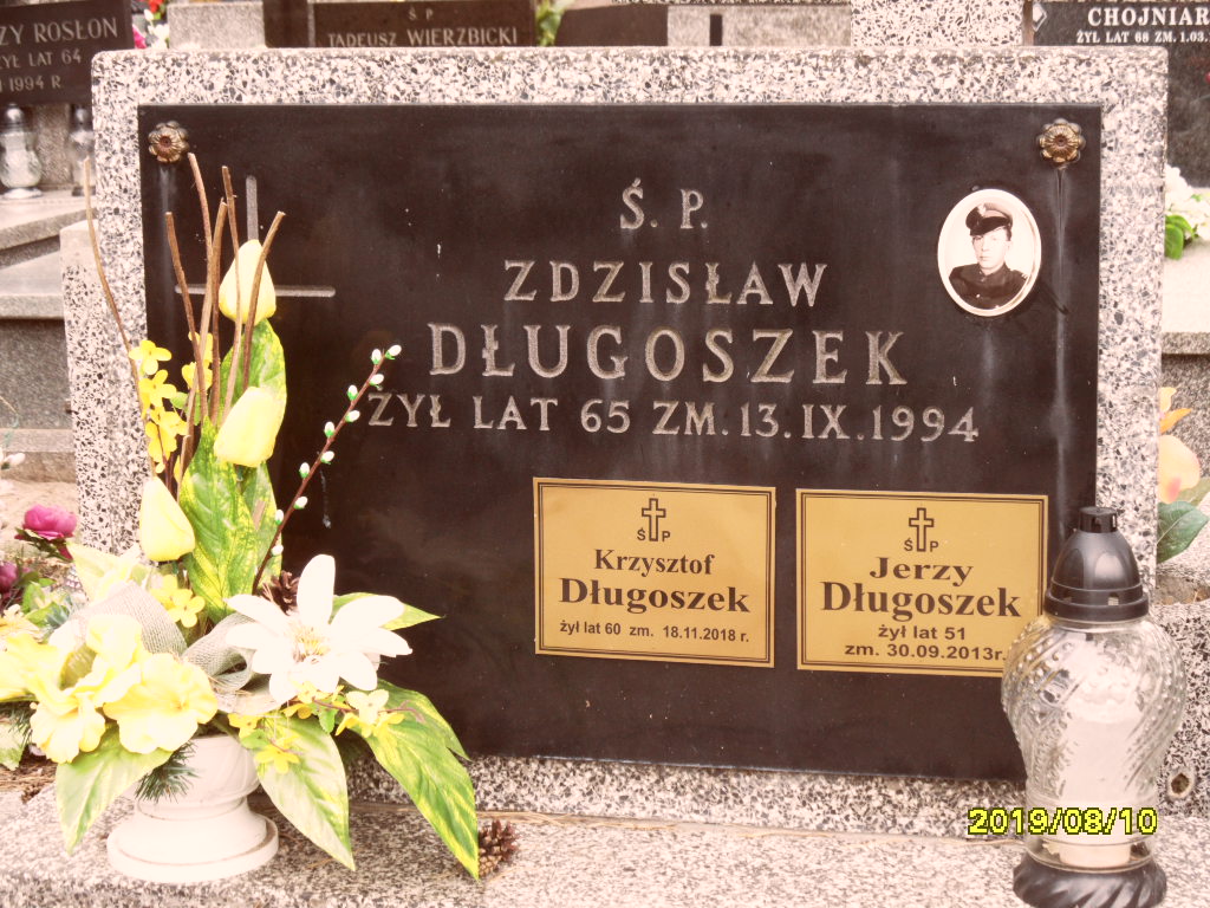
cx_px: 605
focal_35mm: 80
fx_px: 2796
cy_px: 454
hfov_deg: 24.4
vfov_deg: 18.4
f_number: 4.2
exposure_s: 1/90
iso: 100
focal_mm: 13.2
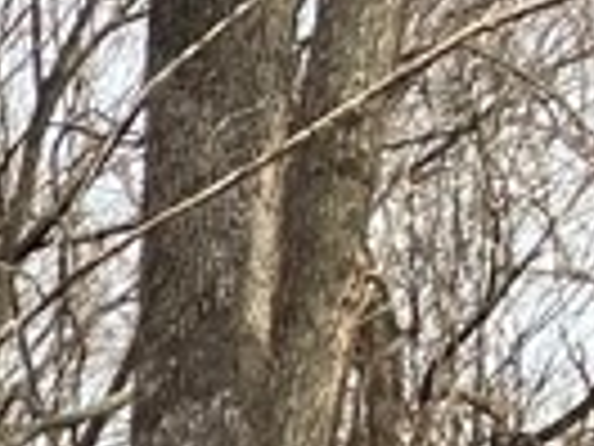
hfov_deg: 7.4
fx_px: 3724
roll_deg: +3.2
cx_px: -1521
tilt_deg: -11.2
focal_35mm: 217
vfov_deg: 6.0
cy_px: 1631
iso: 20
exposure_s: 1/375
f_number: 1.8
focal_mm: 3.99
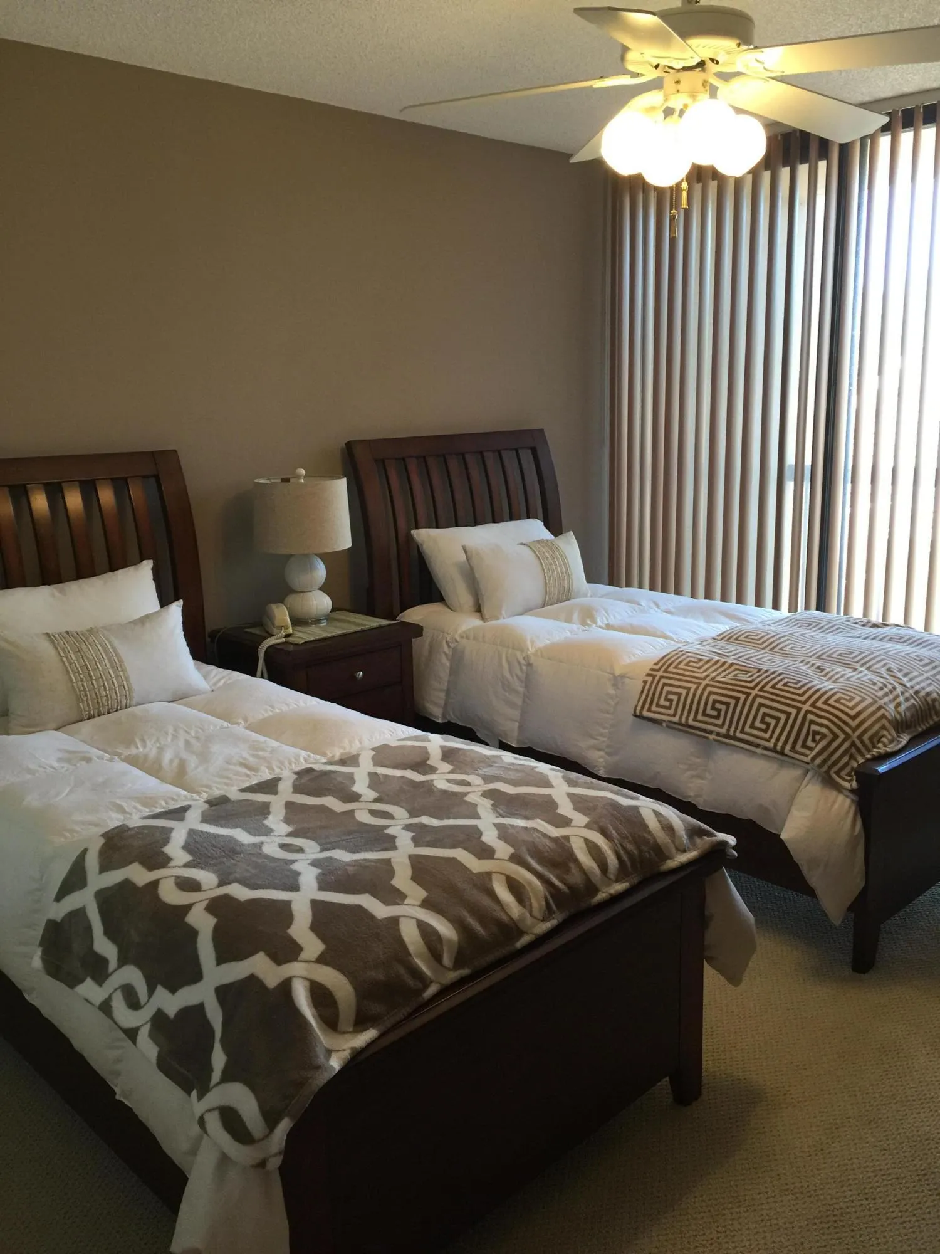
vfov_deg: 61.7
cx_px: 470
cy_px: 627
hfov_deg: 48.2
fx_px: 1050
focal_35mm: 29
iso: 50
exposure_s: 1/30
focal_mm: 4.15
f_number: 2.2
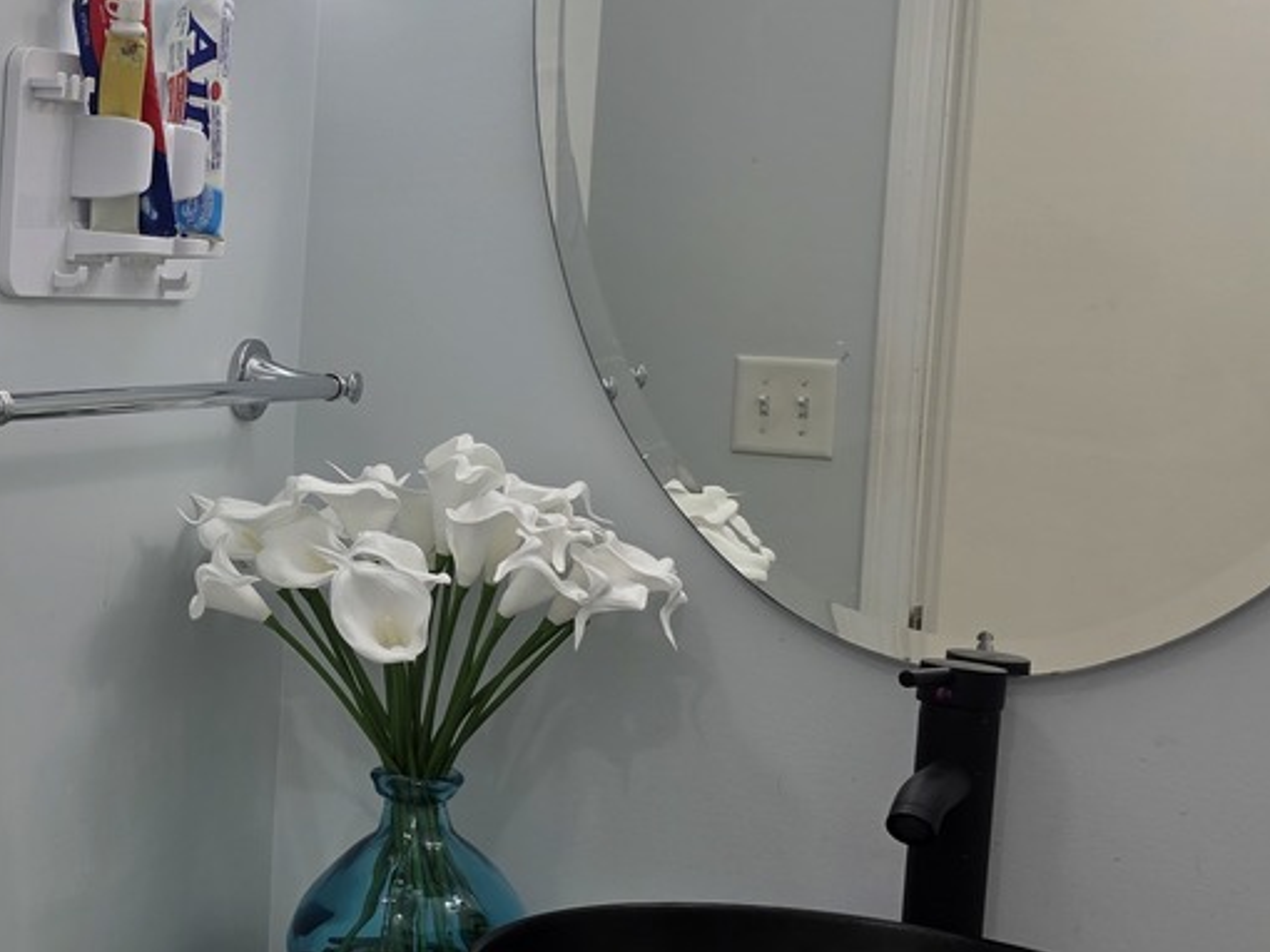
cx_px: -105
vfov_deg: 22.5
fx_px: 2384
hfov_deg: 27.5
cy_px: 386
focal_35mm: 65
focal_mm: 6.3
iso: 40
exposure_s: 1/120
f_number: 1.7
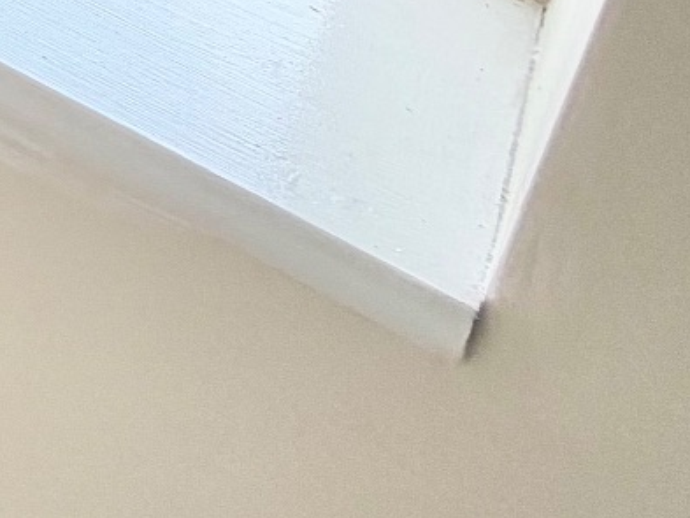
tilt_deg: -13.2
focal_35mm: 73
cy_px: -697
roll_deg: -1.8
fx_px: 1456
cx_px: -1069
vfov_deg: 14.3
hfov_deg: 14.1
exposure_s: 1/135
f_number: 2.2
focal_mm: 2.22
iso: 50
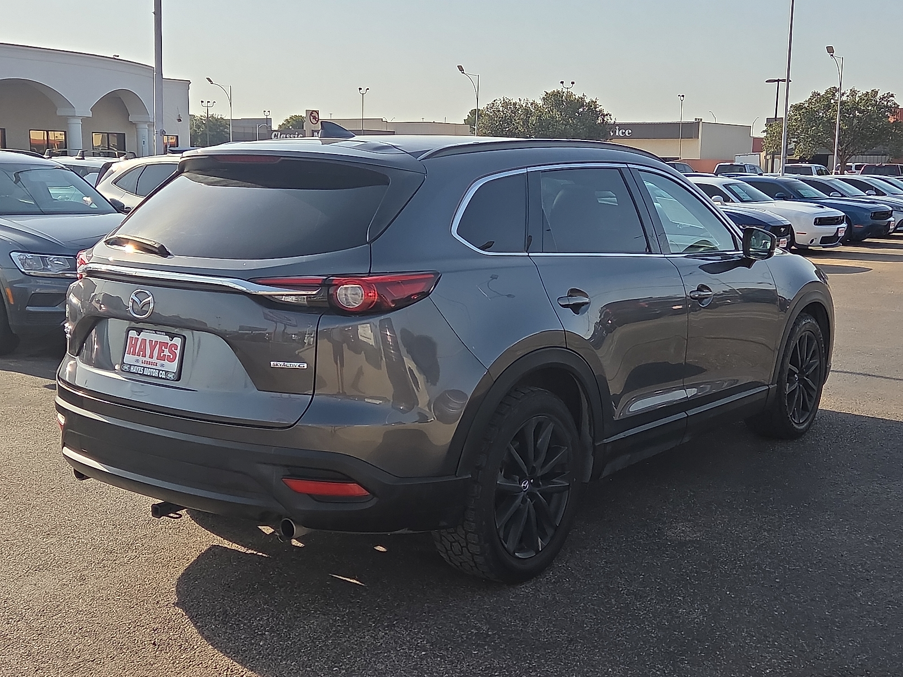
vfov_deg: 34.3
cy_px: 338
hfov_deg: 44.8
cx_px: 452
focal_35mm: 42
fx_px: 1096
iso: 25
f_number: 1.8
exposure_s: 1/1667
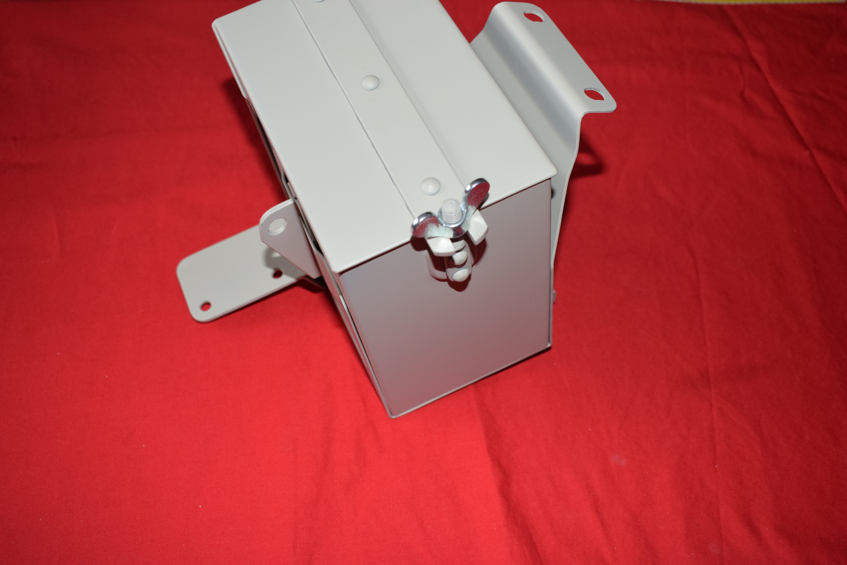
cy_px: 282
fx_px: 882
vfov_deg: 35.5
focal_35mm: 38
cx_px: 424
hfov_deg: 51.3
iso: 800
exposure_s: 1/160
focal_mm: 25
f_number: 5.6
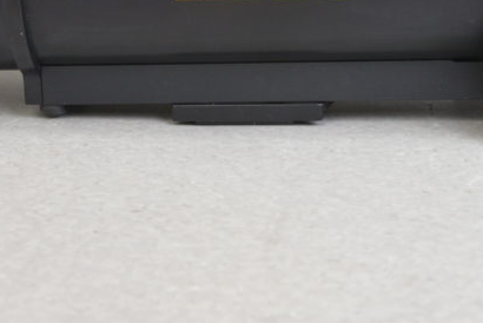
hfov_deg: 25.3
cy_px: -44
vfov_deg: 16.5
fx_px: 1074
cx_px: 233
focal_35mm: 80
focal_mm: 32
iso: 1600
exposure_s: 1/100
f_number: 7.1
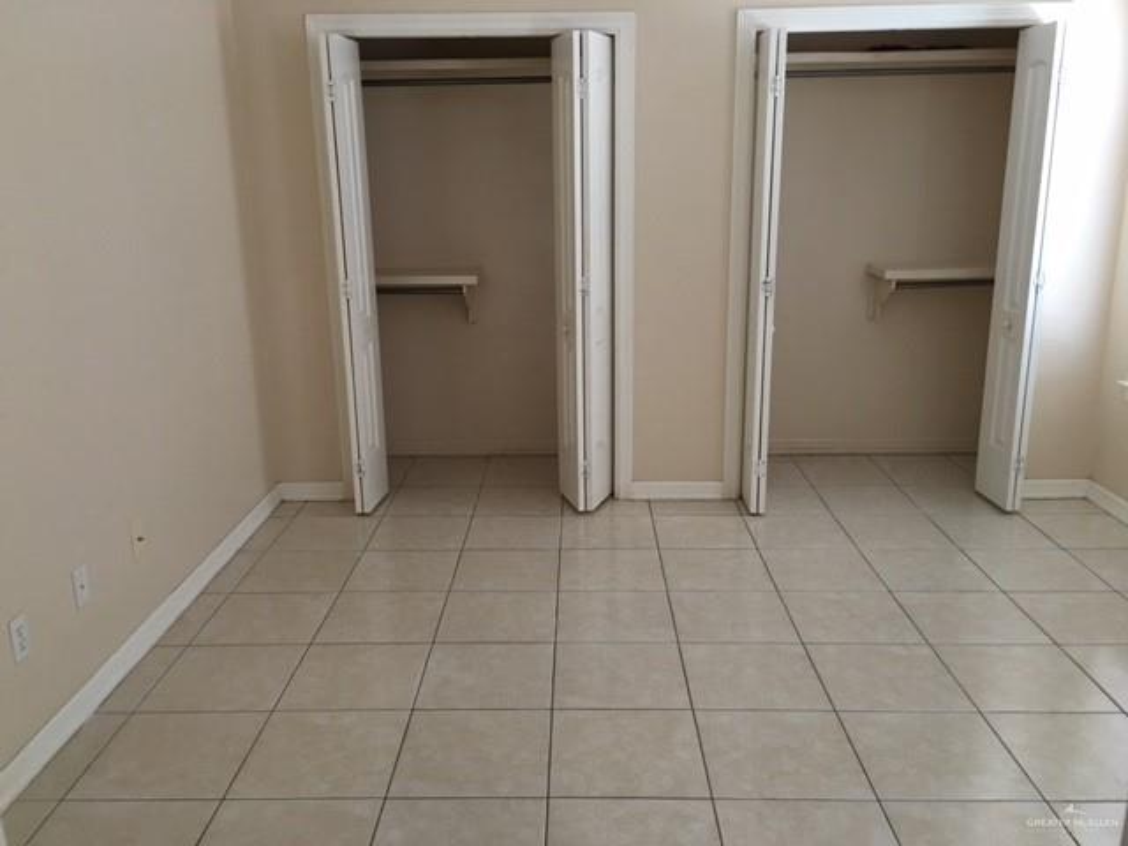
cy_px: 423
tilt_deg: -14.3
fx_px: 945
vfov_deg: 48.2
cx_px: 564
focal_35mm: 29
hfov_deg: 61.7
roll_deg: +0.3
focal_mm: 4.15
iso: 80
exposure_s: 1/15
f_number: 2.2
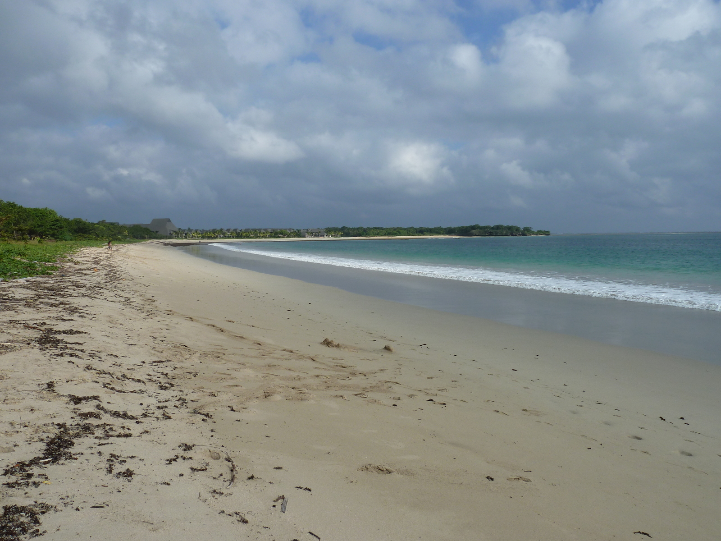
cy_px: 270
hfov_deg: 69.4
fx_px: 521
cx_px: 360
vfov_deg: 54.9
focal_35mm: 25
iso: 80
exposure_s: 1/500
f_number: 5.6
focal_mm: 4.1
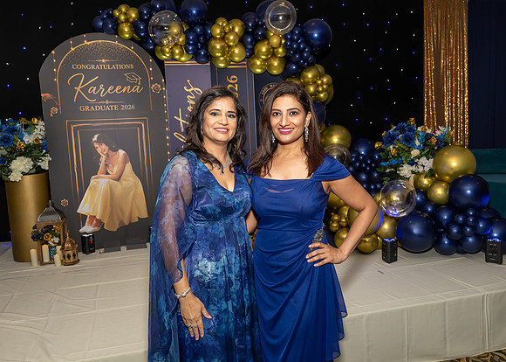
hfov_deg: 59.4
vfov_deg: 44.3
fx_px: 444
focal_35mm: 31
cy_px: 181
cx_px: 253
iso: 800
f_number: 8
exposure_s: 1/250
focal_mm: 27
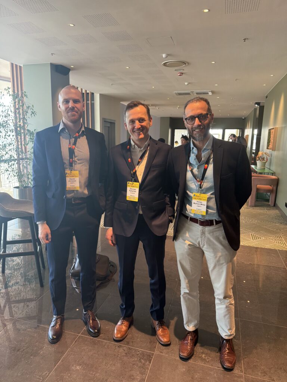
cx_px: 144
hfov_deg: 56.8
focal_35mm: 24
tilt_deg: -10.3
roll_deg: -0.8
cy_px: 191
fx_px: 265
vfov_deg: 71.6
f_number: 1.78
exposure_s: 1/150
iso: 320
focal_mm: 6.76
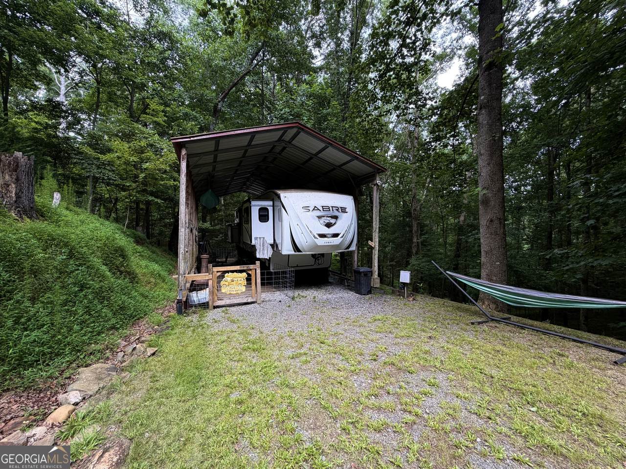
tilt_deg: -2.6
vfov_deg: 85.7
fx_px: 253
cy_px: 234
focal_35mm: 14
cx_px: 313
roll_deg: +0.5
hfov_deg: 102.1
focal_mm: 2.22
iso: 80
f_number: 2.2
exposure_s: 1/121
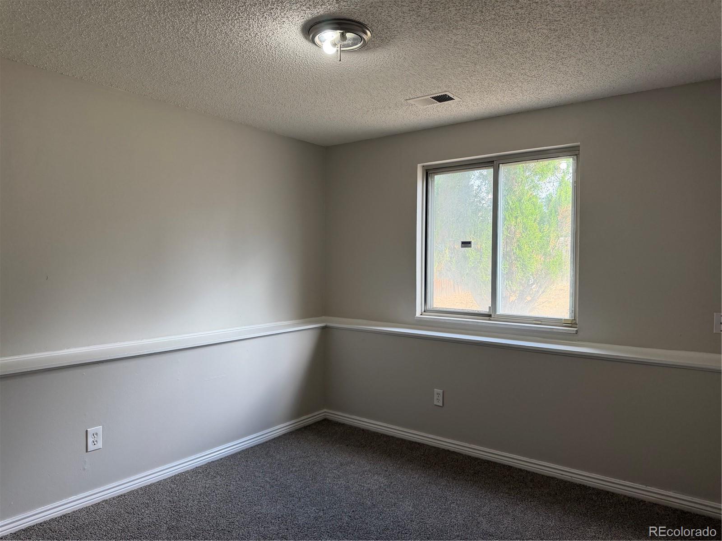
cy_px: 270
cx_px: 361
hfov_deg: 71.6
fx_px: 501
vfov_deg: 56.8
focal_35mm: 24
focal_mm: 6.76
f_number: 1.78
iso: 160
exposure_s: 1/187
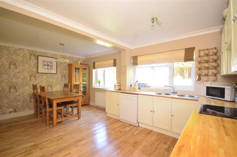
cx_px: 118
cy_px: 78
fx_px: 108
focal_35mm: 16
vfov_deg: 71.8
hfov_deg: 95.1
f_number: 5
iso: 200
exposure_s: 1/8
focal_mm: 11
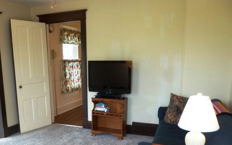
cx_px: 88
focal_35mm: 36
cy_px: 114
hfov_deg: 53.4
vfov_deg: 34.4
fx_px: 228
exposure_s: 1/60
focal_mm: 4.3
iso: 250
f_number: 2.5
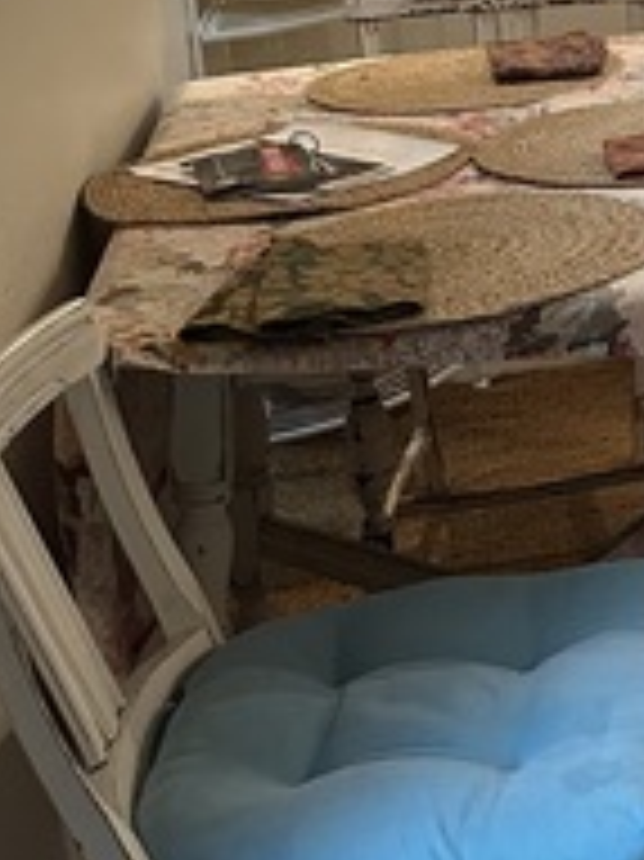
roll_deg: +1.5
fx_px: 2086
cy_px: -11
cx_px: 1090
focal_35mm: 84
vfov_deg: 22.4
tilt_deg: -10.3
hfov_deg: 15.5
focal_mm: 6.86
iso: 500
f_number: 1.78
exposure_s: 1/60
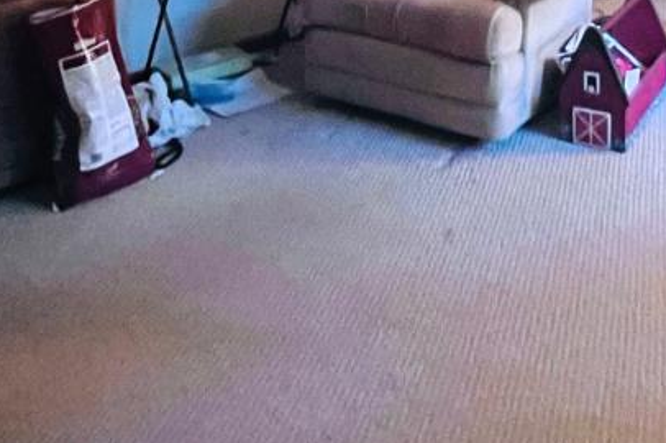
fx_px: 924
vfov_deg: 22.4
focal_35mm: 50
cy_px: -214
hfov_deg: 38.8
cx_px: 486
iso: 1000
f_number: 1.8
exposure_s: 1/40
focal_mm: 1.57
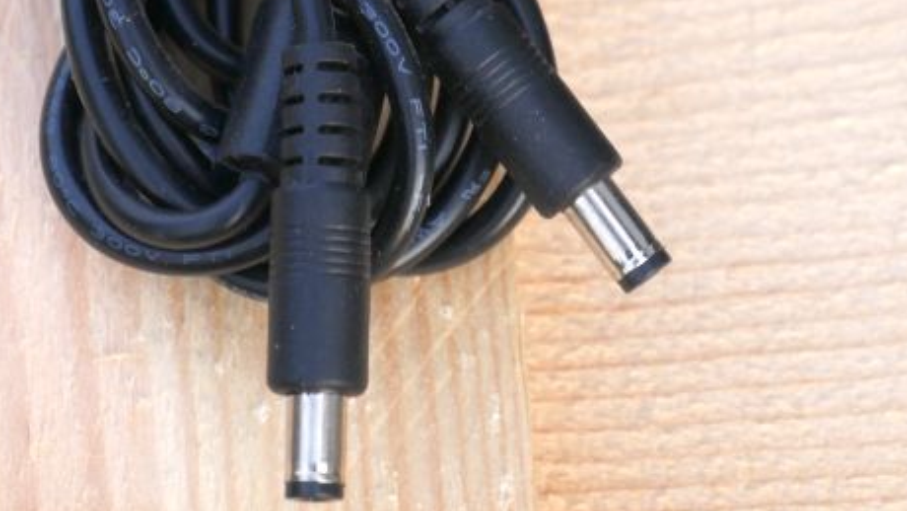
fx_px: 12774
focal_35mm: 531
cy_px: 165
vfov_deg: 2.3
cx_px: 420
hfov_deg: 4.1
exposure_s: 1/320
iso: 800
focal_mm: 140
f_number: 5.6
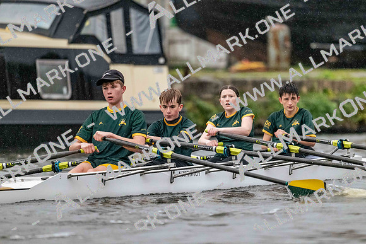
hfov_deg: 5.2
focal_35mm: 400
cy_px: 122
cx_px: 183
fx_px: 4067
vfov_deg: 3.4
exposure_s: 1/2000
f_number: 4.5
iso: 7200
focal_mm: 400
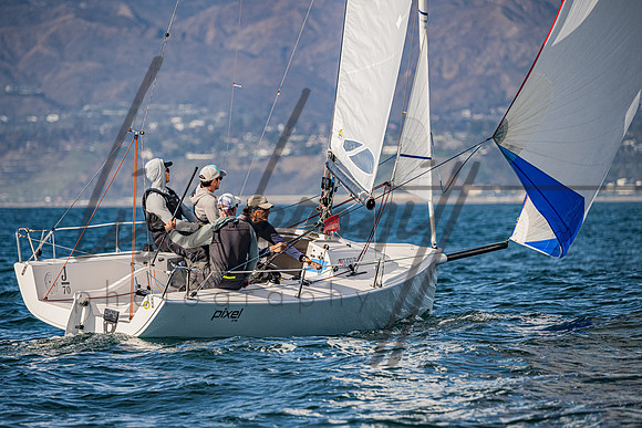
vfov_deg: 4.6
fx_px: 5338
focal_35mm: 299
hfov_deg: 6.9
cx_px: 309
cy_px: 248
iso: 320
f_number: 5.6
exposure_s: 1/3200
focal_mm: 250
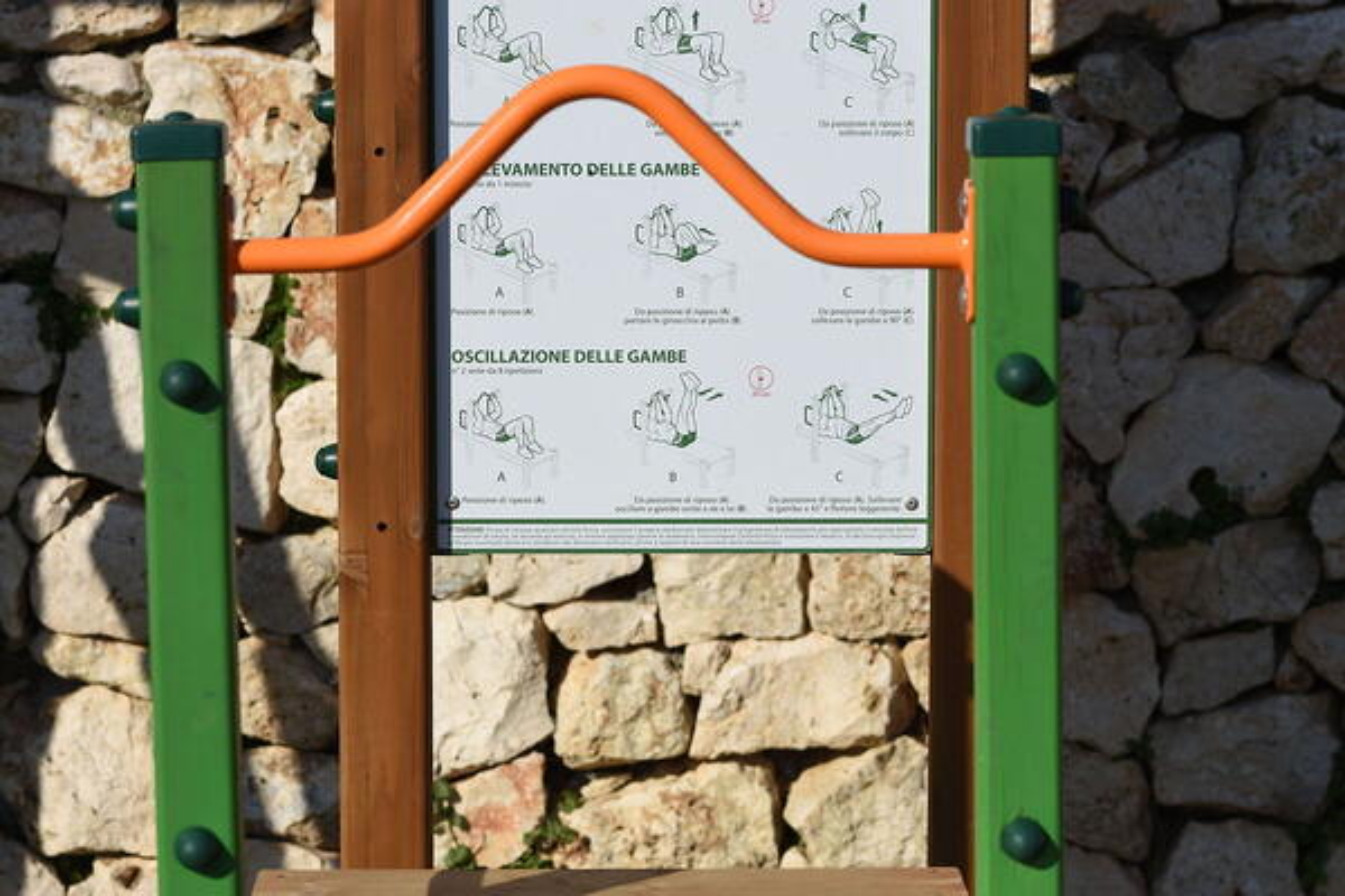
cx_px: 672
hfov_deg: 16.1
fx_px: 4763
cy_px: 448
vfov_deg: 10.8
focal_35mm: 128
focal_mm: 85
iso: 125
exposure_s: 1/4000
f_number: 3.3
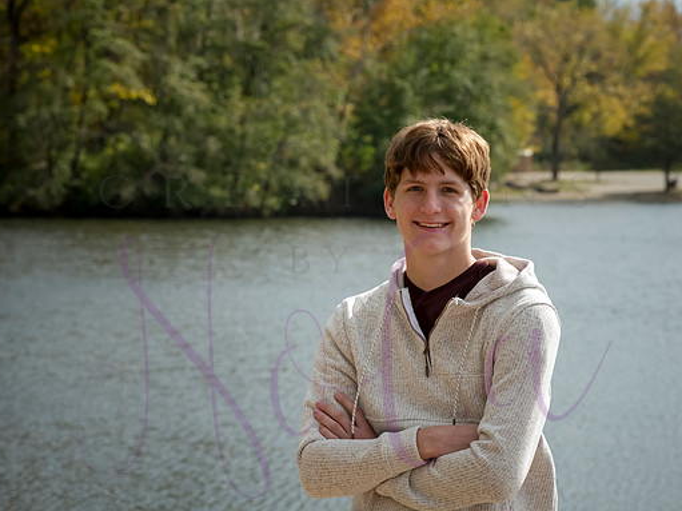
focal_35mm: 131
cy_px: 257
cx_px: 344
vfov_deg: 11.3
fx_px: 2580
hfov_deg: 15.1
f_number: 9
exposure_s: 1/800
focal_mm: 120
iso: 800
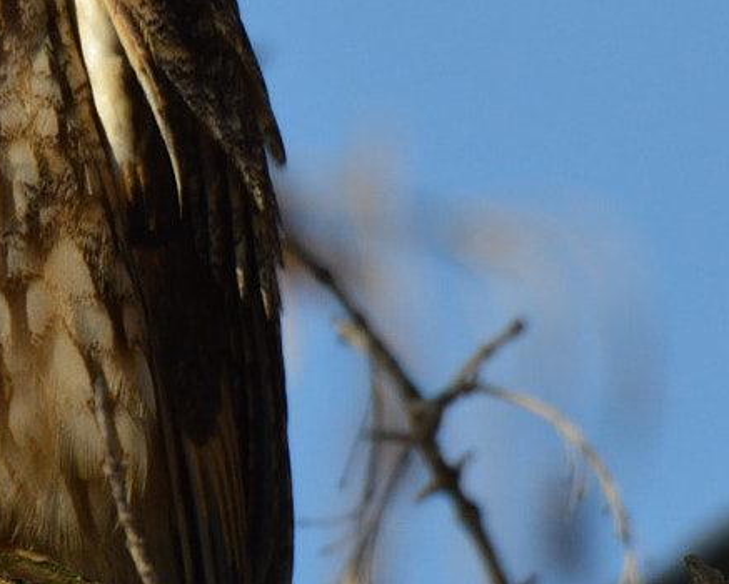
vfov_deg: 0.5
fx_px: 66677
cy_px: 32
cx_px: -177
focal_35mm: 3089
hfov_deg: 0.6
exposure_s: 1/1250
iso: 400
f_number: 7.1
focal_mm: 600
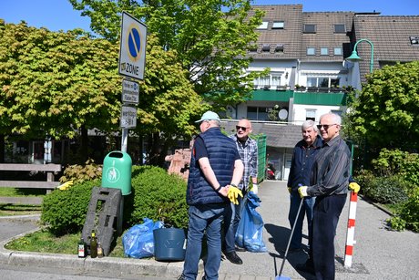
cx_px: 210
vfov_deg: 40.0
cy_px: 140
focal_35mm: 33
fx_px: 384
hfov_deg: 57.2
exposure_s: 1/320
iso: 100
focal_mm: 33
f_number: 6.3
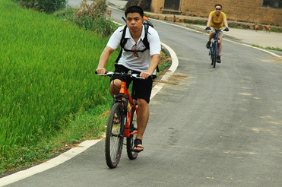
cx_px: 110
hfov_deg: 12.1
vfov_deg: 8.0
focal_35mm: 170
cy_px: 47
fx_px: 1329
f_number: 5.6
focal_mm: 70
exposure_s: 1/250
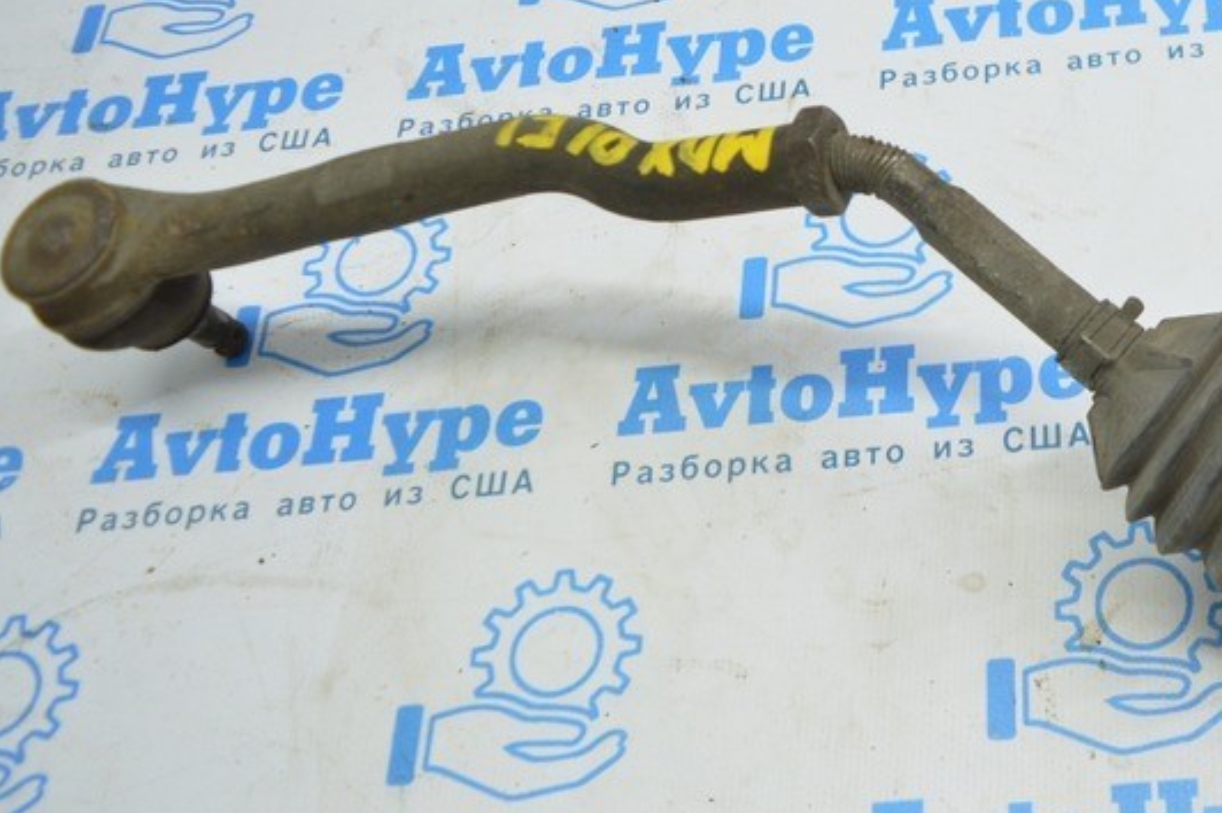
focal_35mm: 52
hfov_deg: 36.1
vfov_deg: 25.8
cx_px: 1082
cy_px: 281
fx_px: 1764
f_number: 3.5
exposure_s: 1/60
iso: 400
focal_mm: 18
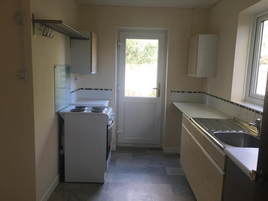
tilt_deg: -7.6
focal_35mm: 29
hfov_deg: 61.7
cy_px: 100
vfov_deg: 48.2
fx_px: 225
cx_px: 134
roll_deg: -3.0
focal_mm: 4.15
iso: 64
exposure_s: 1/33
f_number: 2.2
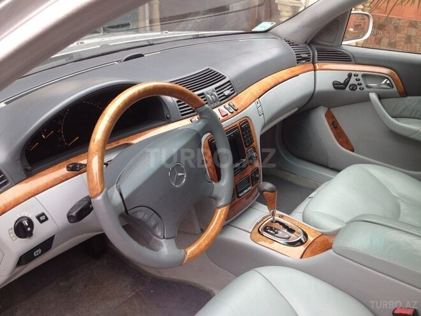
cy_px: 158
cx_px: 210
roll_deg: -1.9
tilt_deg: -29.4
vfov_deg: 40.7
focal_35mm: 35
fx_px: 426
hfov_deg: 52.6
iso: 50
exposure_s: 1/60
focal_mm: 4.28
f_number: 2.4
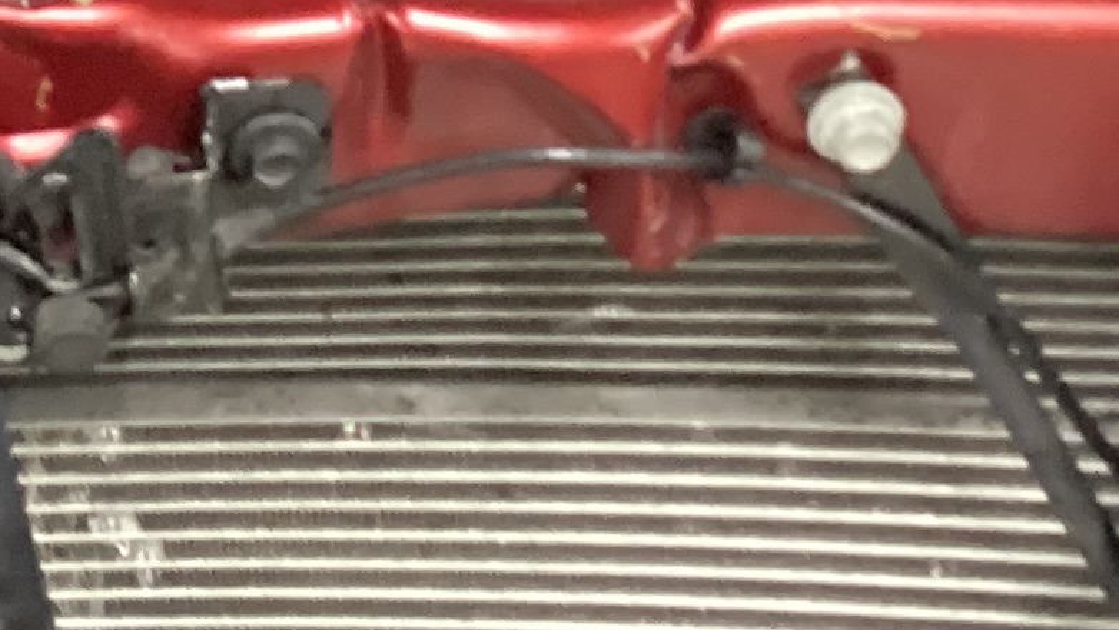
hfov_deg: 15.0
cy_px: -494
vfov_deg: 8.3
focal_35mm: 141
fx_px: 4184
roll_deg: +1.1
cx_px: 34
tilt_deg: -30.6
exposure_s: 1/20
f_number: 2.4
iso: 640
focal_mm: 3.3
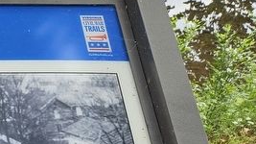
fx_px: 509
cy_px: 213
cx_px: -123
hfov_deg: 23.1
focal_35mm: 75
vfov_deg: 15.0
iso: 32
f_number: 1.8
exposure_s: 1/588
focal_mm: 5.4
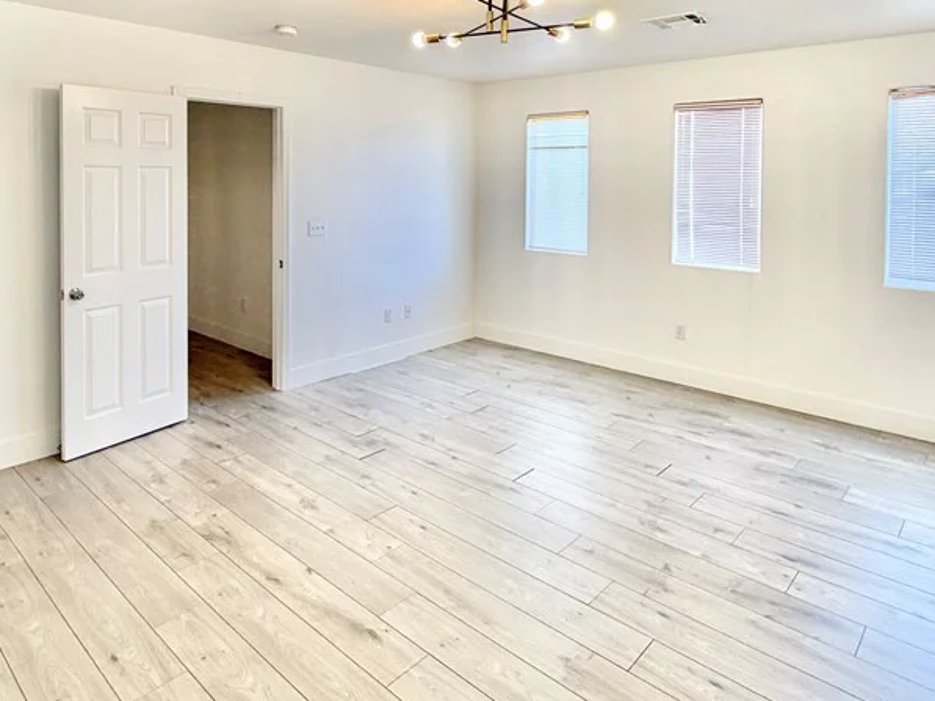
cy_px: 183
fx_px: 648
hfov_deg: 71.2
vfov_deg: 54.4
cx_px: 399
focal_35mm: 24
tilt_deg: -0.2
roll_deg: +0.7
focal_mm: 2.22
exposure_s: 1/120
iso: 100
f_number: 2.2
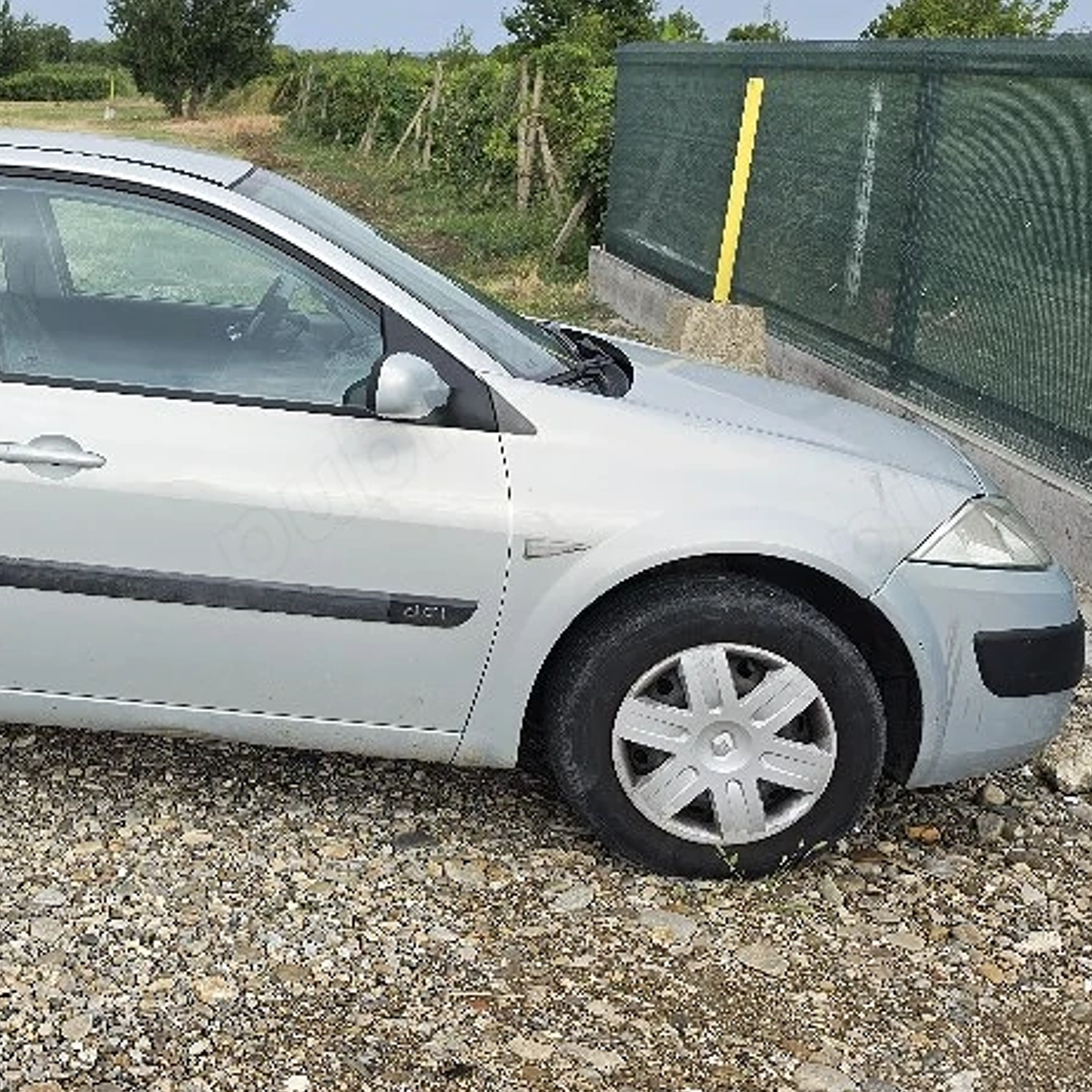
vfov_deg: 38.1
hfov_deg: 35.0
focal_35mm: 44
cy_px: 414
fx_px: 1570
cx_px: 12
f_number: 1.4
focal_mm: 6.5
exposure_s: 1/2500
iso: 64
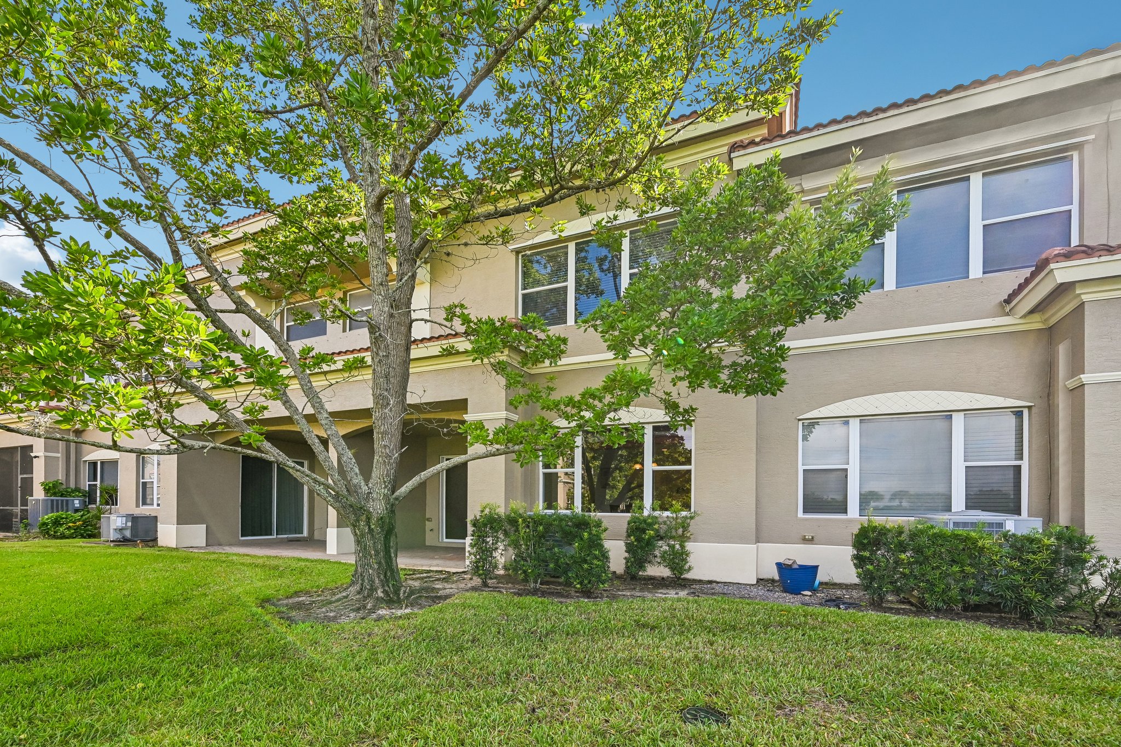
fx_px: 436
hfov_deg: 104.3
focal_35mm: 14
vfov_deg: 81.2
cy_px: 374
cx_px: 560
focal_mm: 14
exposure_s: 1/1250
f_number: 8
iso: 1600
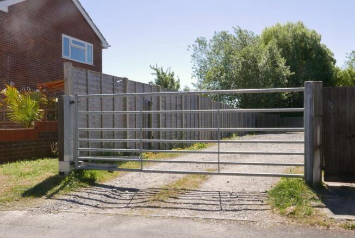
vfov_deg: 37.9
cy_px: 119
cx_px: 178
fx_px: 346
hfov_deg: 54.4
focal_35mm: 35
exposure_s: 1/80
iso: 250
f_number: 16
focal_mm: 15.9
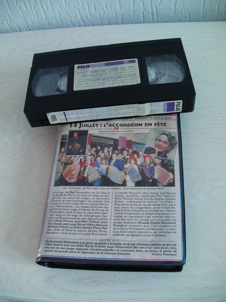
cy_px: 151
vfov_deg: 49.0
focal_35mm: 38
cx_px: 113
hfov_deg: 37.7
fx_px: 331
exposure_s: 1/30
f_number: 3.5
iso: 107
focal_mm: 6.3
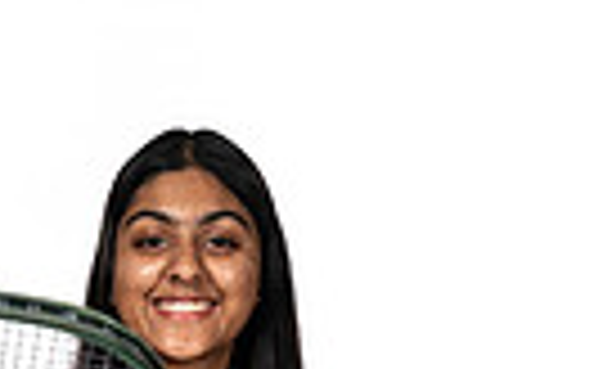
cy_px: 954
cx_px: 76
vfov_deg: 6.1
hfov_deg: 10.4
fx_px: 3265
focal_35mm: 202
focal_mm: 58
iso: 400
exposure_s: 1/320
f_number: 7.1
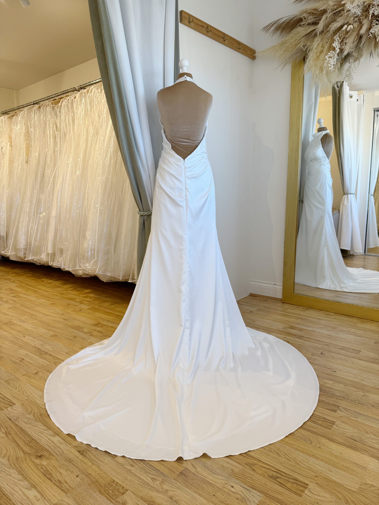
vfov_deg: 71.6
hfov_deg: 56.8
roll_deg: +1.1
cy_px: 252
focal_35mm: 24
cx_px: 190
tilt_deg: -9.6
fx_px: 350
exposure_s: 1/100
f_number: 1.78
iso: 100
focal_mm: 6.76
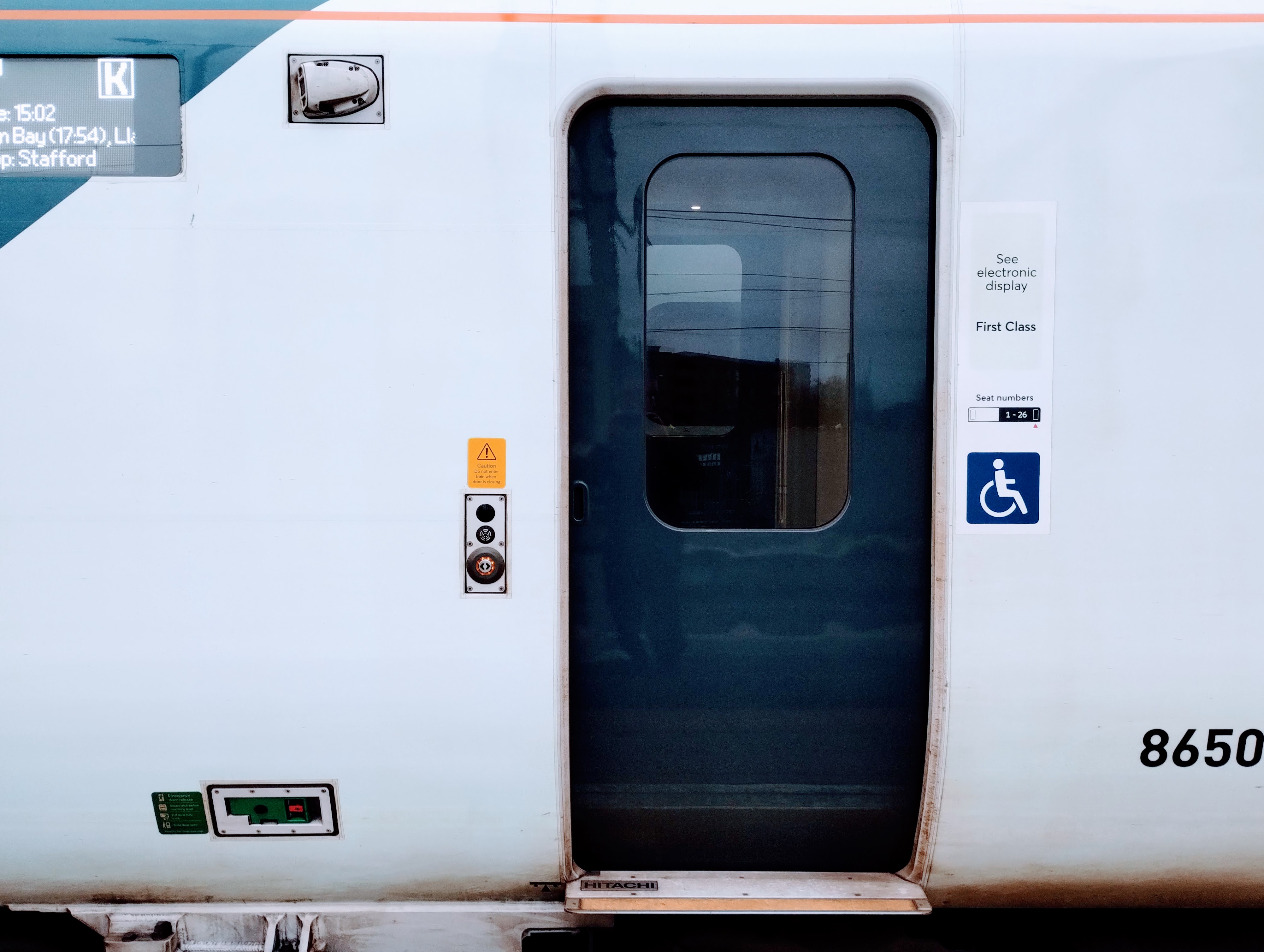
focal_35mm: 28
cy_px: 476
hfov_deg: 63.4
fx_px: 1024
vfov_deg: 49.9
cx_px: 632
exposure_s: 1/50
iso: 363
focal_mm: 4.27
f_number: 1.8
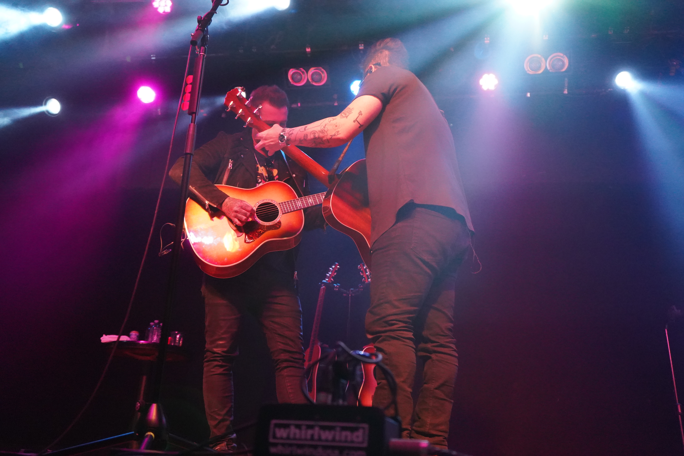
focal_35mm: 37
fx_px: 703
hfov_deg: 51.9
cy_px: 228
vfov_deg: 35.9
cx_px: 342
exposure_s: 1/160
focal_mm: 37
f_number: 4
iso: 12800
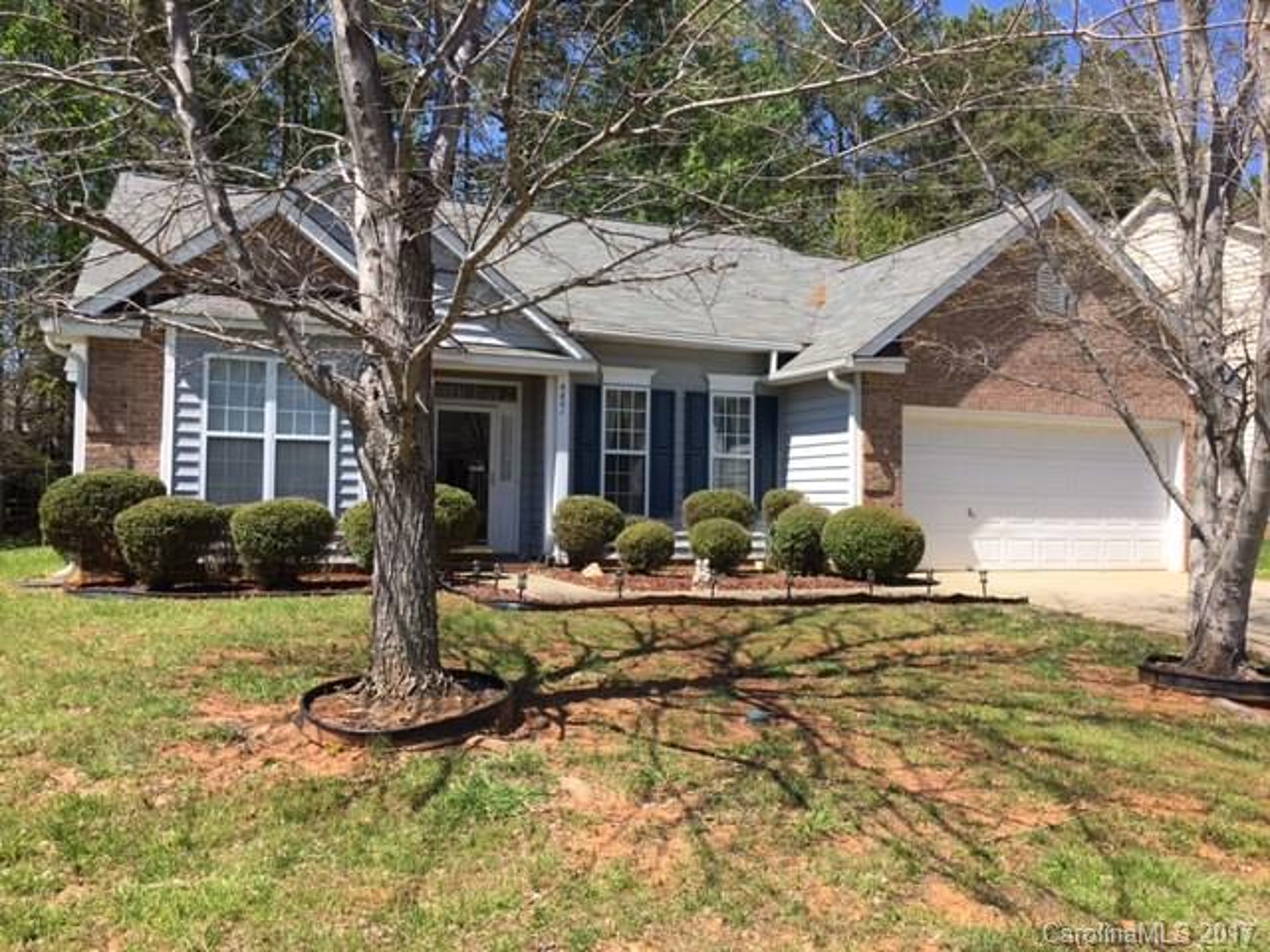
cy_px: 476
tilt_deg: +1.0
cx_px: 635
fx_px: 1064
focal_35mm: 29
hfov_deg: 61.7
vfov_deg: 48.2
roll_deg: -0.6
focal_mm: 4.15
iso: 25
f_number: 2.2
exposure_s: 1/855
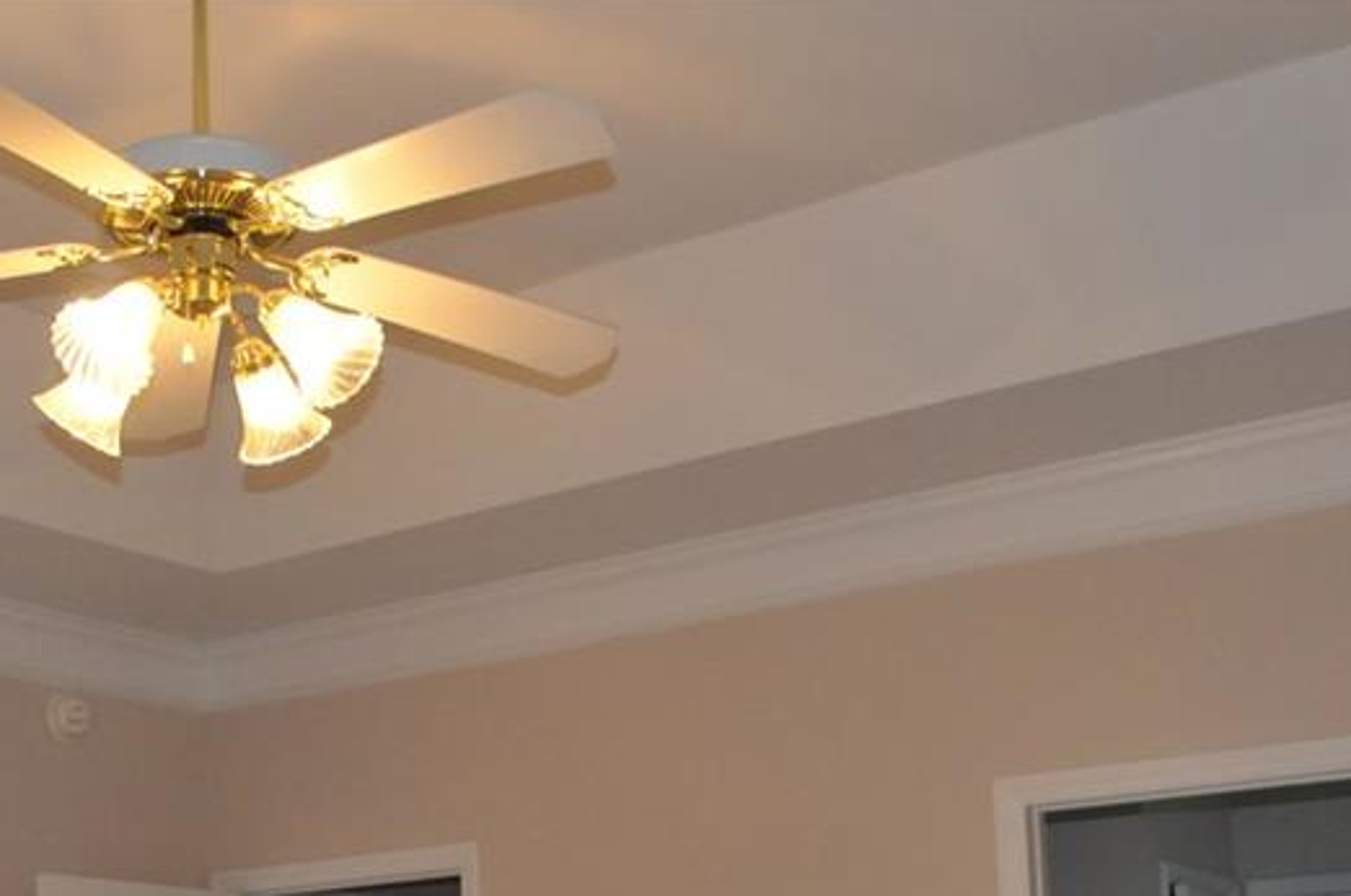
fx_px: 1985
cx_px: 373
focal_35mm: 53
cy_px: 874
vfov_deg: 24.4
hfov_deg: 36.9
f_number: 5.6
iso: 1600
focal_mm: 18
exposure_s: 1/100
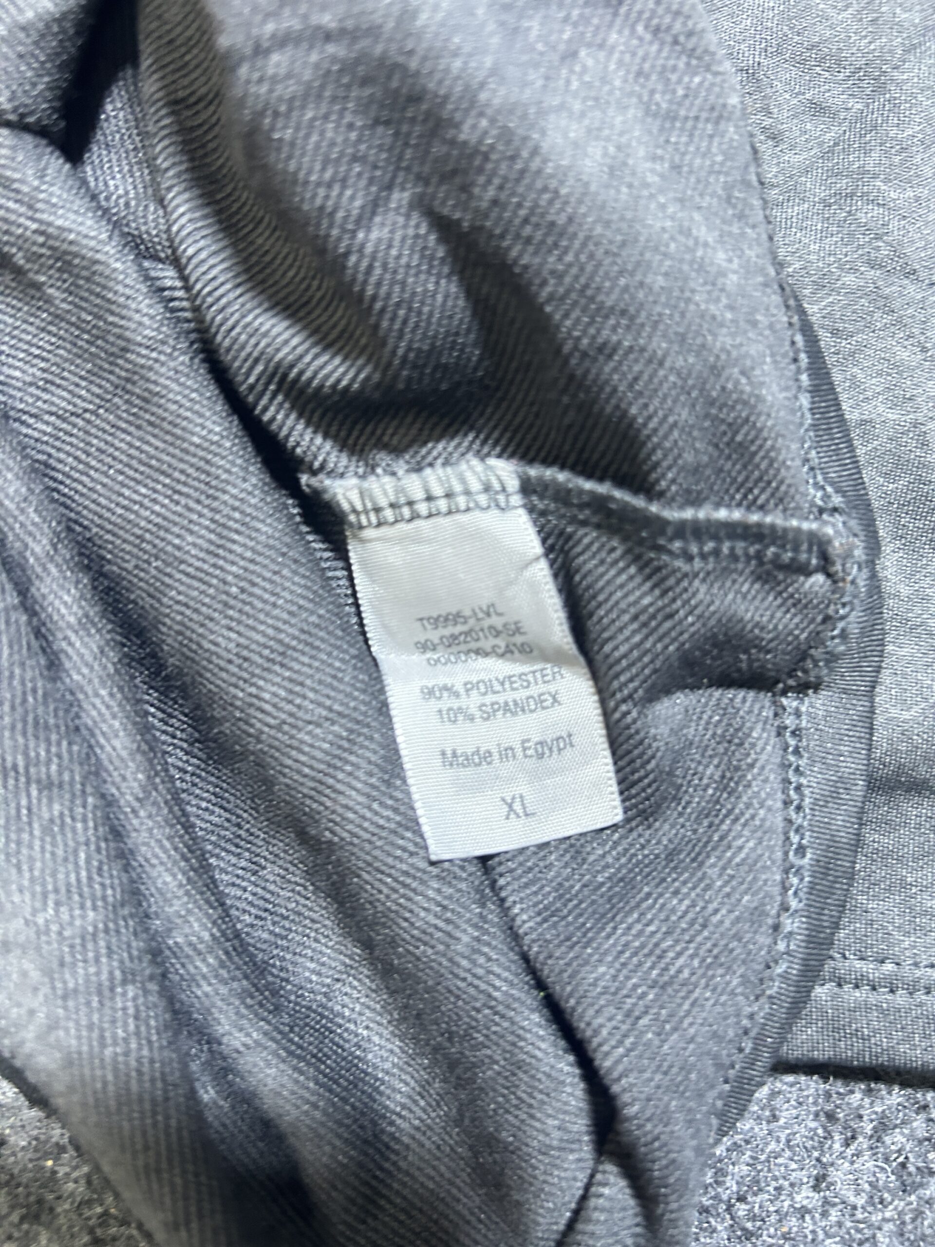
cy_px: 624
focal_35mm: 26
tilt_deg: -61.4
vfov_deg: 67.3
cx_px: 468
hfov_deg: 53.1
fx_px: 936
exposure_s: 1/50
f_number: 1.5
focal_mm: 5.7
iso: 250
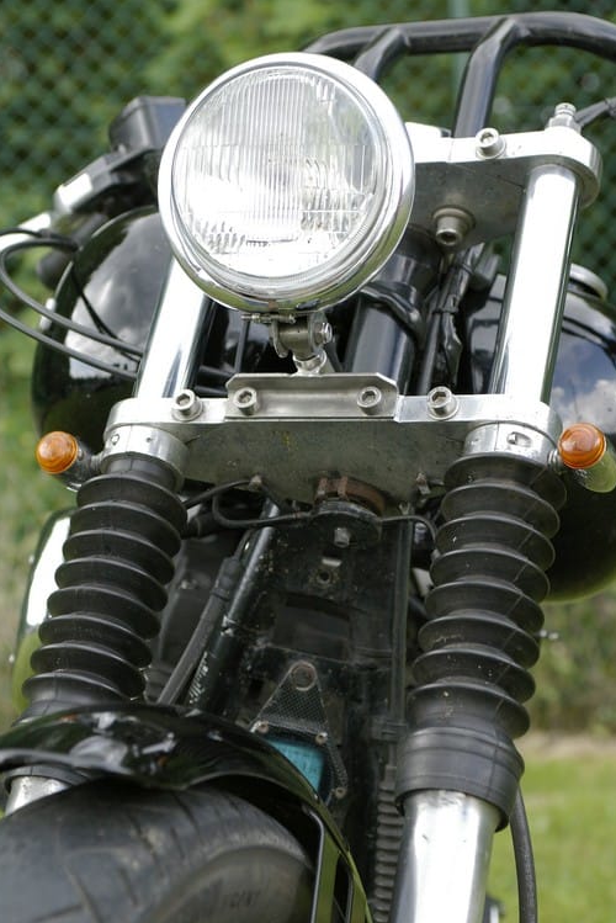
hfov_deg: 16.2
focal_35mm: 85
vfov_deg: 24.0
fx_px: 2167
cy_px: 451
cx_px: 307
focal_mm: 55
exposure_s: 1/500
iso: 800
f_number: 5
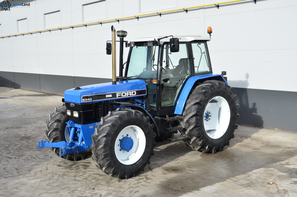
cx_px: 148
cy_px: 98
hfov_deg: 46.5
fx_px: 346
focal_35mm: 42
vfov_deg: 31.8
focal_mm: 28
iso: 125
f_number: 10
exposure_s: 1/160
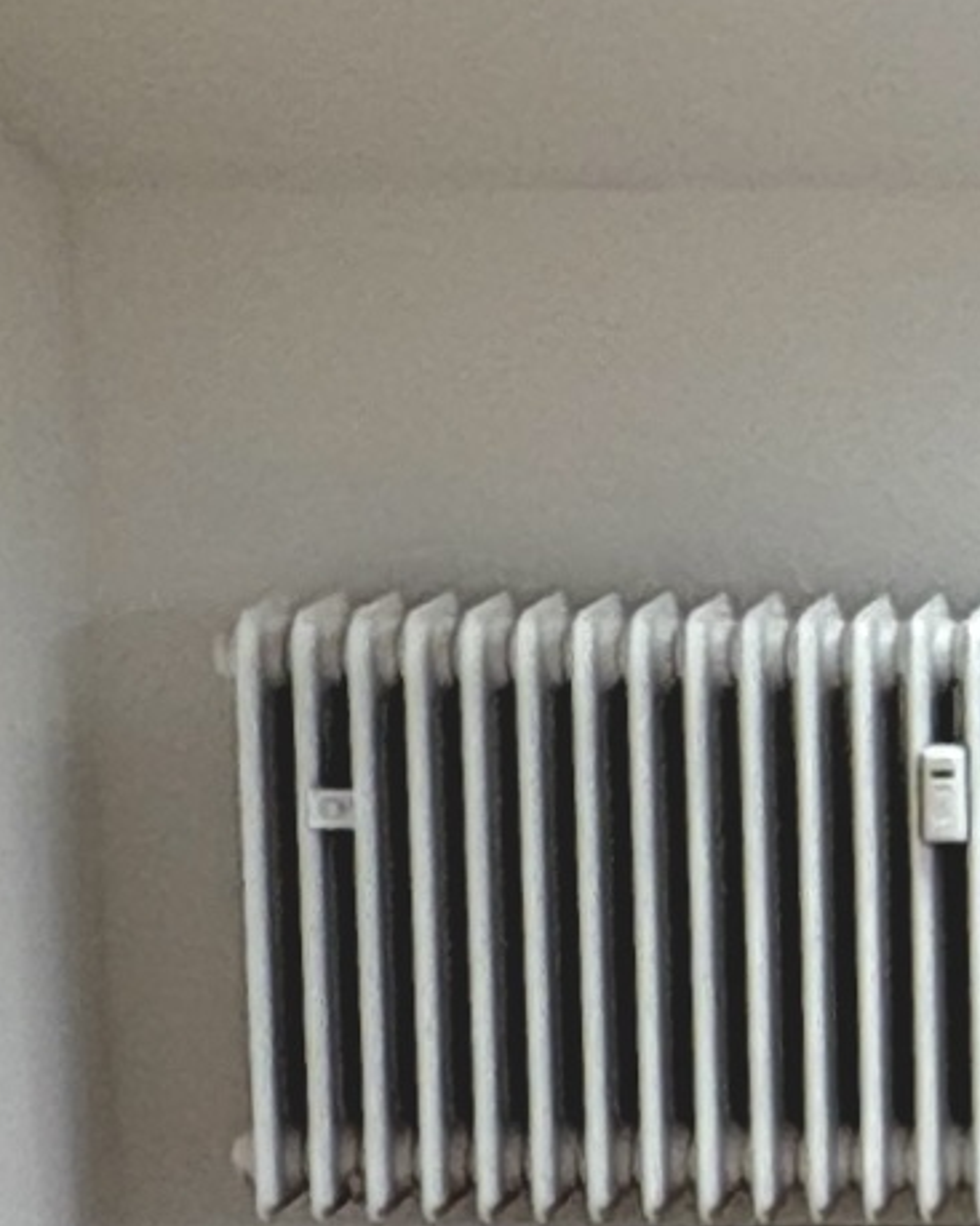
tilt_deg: -5.3
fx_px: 3953
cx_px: 3040
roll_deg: +0.5
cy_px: 331
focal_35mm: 109
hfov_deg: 10.0
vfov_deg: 17.5
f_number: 2.2
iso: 64
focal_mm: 2.22
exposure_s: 1/147
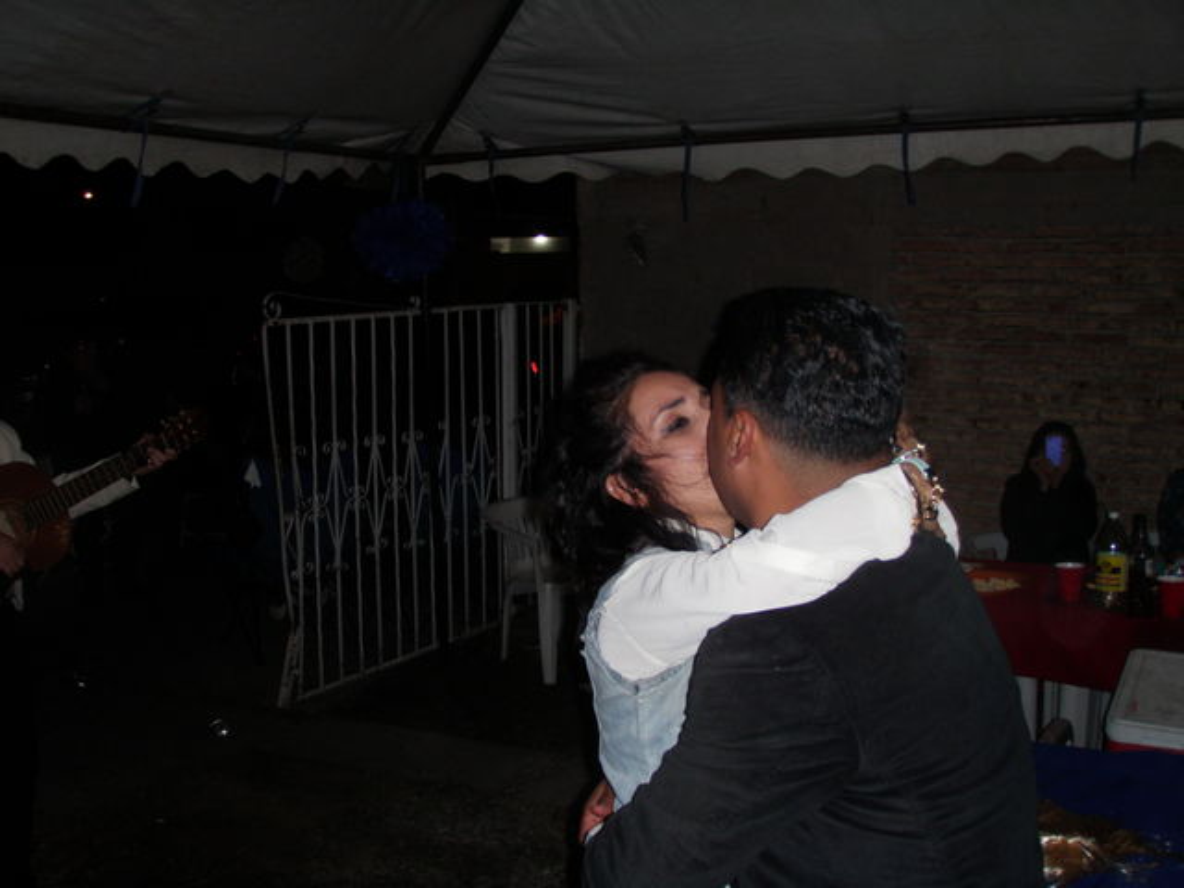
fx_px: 1300
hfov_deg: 49.0
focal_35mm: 38
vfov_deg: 37.7
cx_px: 592
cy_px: 444
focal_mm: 6.7
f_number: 3.5
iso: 125
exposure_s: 1/30
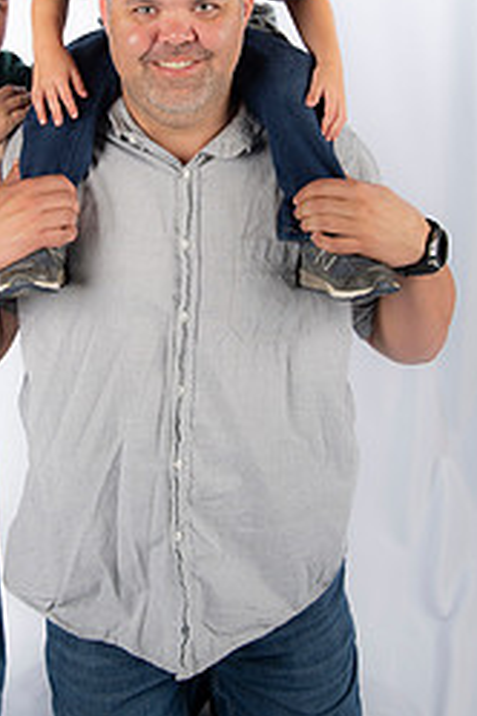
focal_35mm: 83
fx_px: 1649
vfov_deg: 24.2
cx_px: 142
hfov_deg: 16.4
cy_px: 167
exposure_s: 1/200
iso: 100
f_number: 5.6
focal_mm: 46
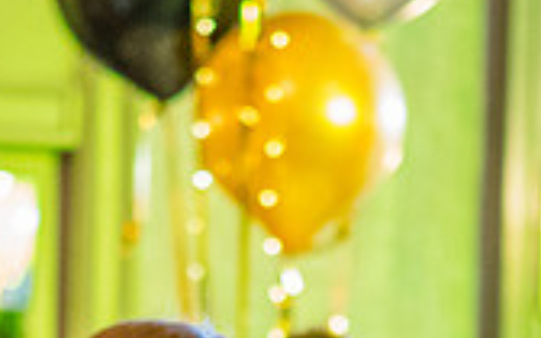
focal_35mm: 183
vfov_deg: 7.0
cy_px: 575
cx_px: 164
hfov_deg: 11.4
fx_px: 2698
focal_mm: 35
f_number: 1.4
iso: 4000
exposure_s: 1/40
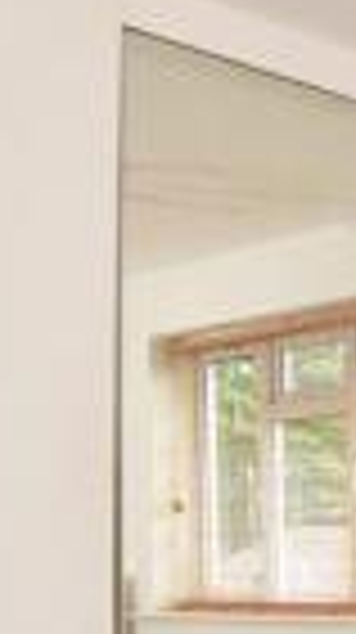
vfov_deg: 28.0
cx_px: 915
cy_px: 560
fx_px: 1229
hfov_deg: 12.2
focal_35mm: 73
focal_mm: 10
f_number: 7.1
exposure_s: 1/50
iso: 400
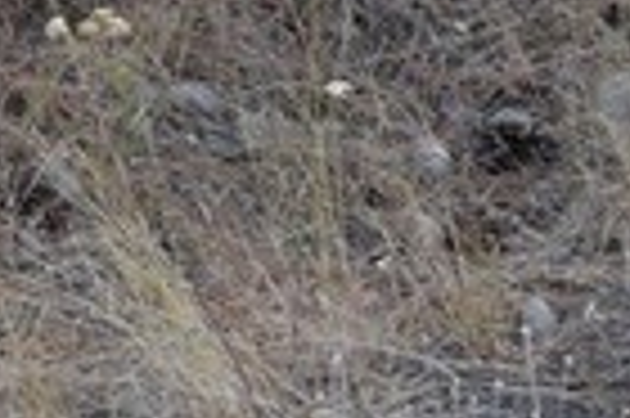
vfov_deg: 5.9
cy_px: -969
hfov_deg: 8.2
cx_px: -1352
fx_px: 3653
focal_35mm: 209
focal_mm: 18
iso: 320
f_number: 8
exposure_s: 1/250
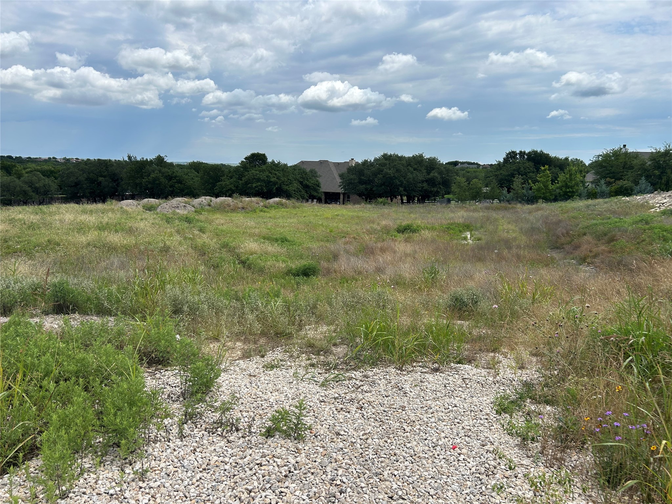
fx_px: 505
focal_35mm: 26
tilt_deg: -8.8
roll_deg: -0.9
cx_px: 336
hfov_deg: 67.3
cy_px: 252
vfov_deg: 53.1
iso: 50
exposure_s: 1/5587
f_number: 1.5
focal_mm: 5.7
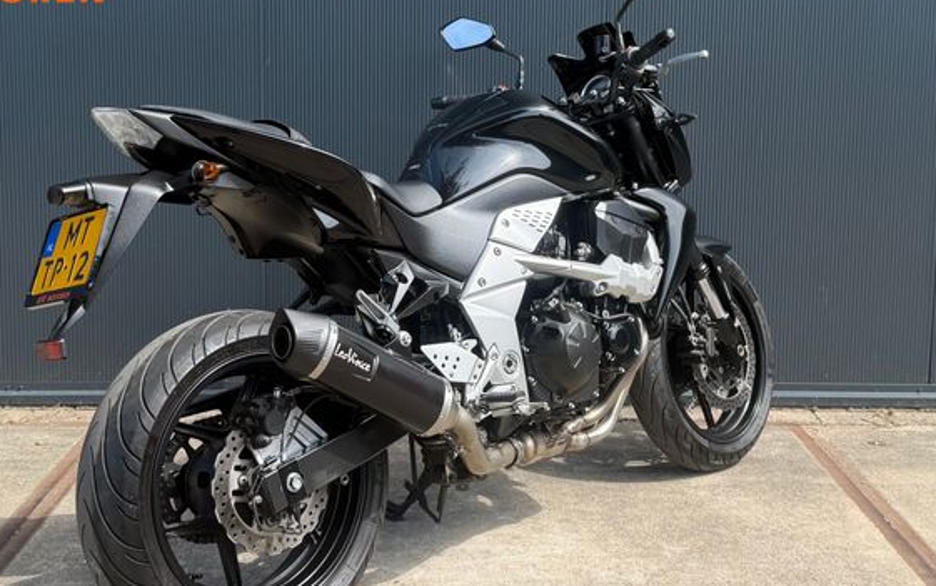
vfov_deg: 43.2
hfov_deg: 64.6
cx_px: 445
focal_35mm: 29
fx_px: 740
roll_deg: +0.0
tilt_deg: -5.8
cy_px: 275
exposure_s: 1/1361
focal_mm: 6.76
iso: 80
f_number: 1.78
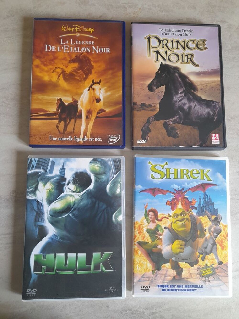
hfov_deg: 54.9
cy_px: 160
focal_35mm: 25
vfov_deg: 69.4
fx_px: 230
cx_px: 120
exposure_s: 1/50
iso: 64
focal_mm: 4.6
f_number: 2
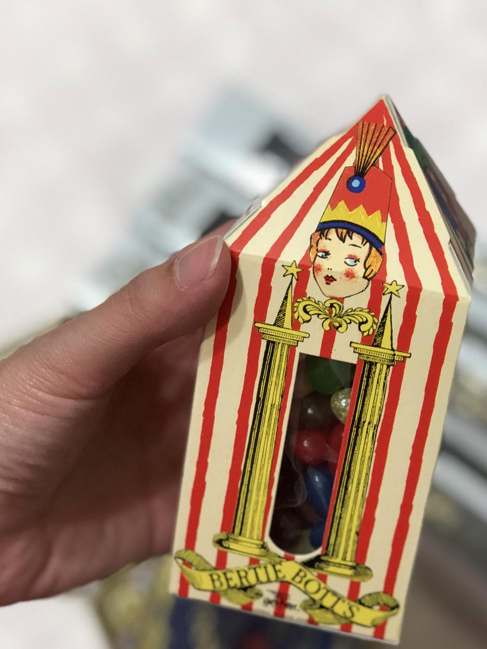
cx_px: 299
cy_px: 366
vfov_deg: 26.7
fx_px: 1369
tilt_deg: -65.8
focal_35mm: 73
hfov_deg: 20.1
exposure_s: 1/60
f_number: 2.8
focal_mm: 6.6
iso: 400
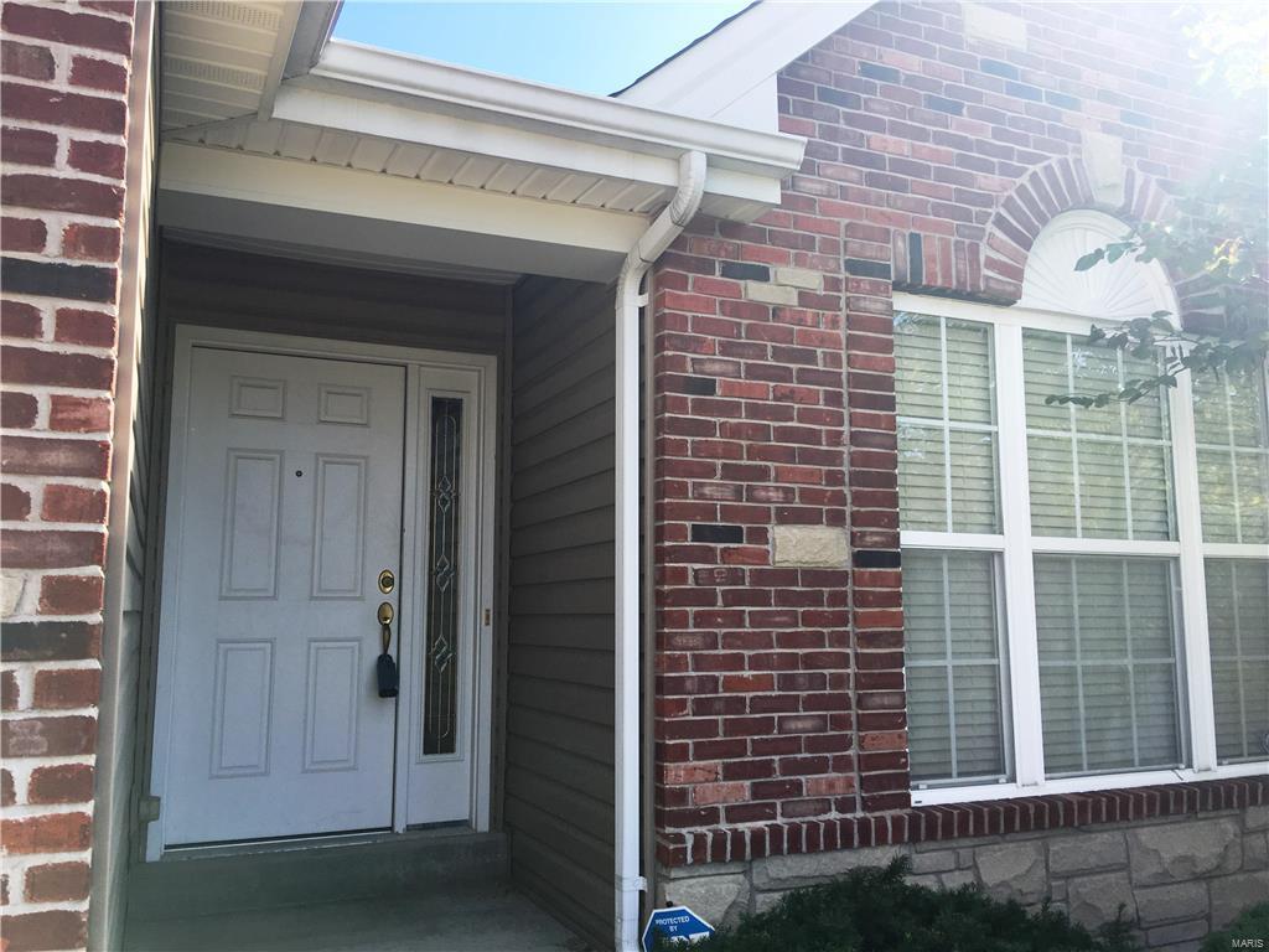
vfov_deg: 48.2
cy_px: 476
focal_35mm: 29
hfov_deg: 61.7
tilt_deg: +9.0
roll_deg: +1.6
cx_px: 634
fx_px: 1063
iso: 25
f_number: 2.2
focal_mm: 4.15
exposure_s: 1/641
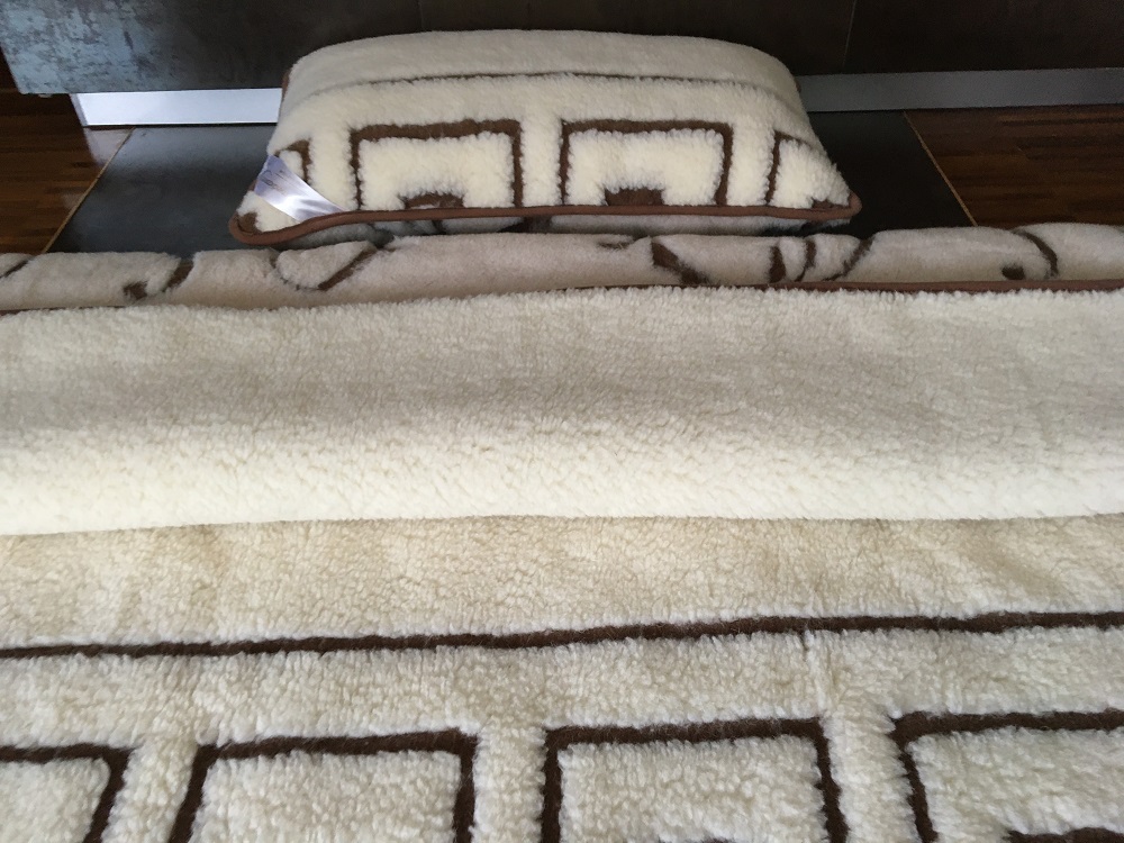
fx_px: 942
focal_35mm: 29
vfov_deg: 48.2
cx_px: 562
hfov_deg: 61.7
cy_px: 422
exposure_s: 1/33
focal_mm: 4.15
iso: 125
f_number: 2.2
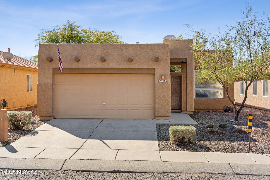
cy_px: 90
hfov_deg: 40.0
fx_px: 371
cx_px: 135
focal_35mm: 50
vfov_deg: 27.3
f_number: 6.3
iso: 100
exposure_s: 1/50
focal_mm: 49.5
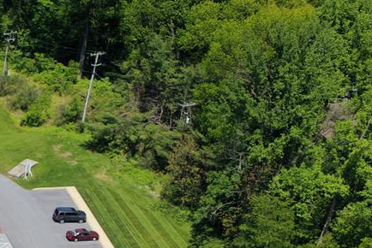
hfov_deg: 13.2
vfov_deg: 9.6
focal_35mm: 132
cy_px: 532
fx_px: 1365
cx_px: -389
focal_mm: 14.45
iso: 100
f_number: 2.8
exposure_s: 1/1000
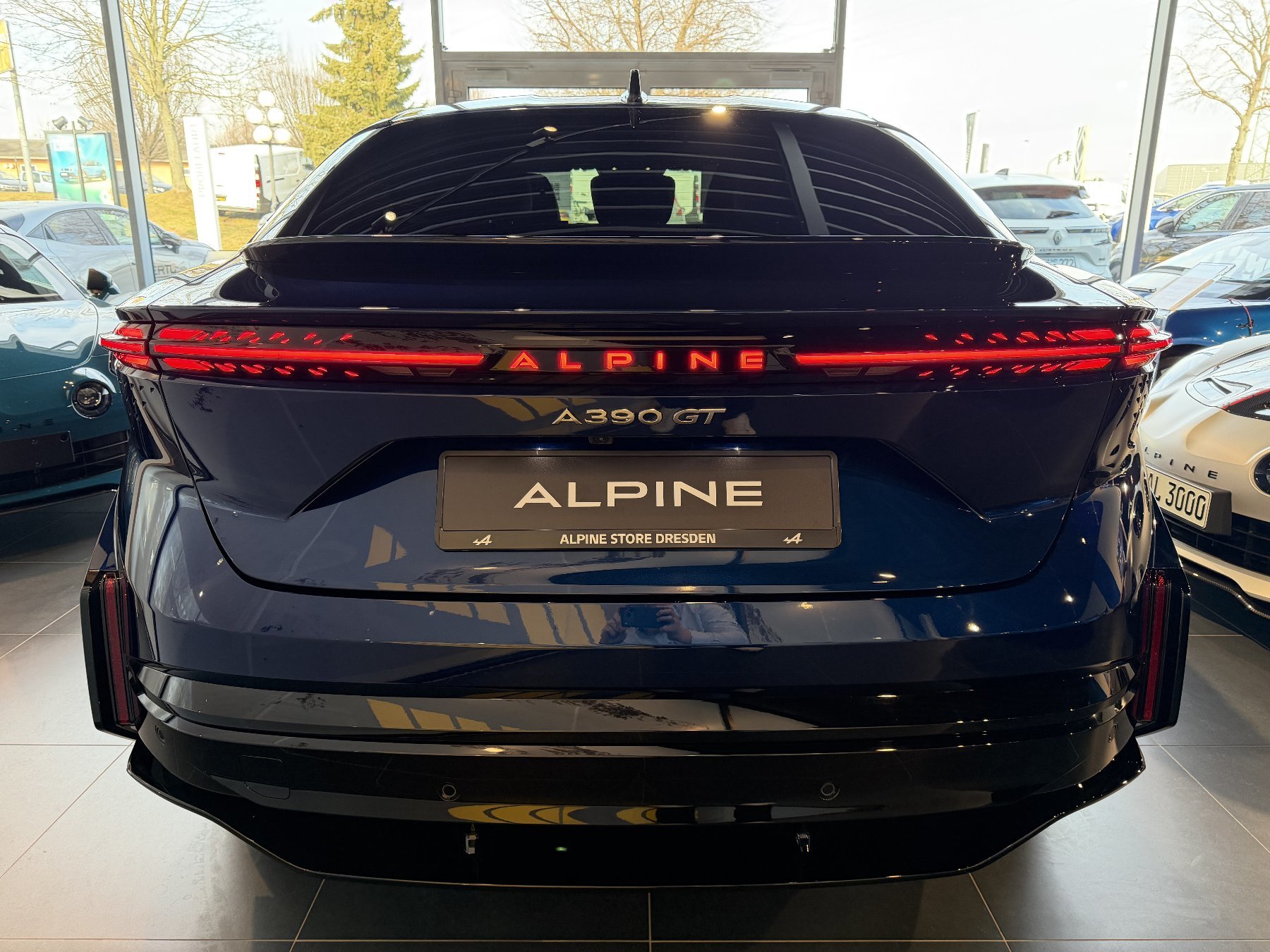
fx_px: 881
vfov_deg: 56.8
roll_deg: +0.2
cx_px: 635
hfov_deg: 71.6
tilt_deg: -15.4
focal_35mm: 24
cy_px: 476
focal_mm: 6.76
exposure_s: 1/100
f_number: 1.78
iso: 320
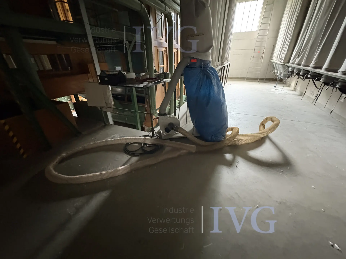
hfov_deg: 102.1
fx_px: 140
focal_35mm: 14
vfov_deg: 85.7
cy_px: 130
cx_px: 173
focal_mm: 2.22
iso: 1250
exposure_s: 1/30
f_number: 2.2
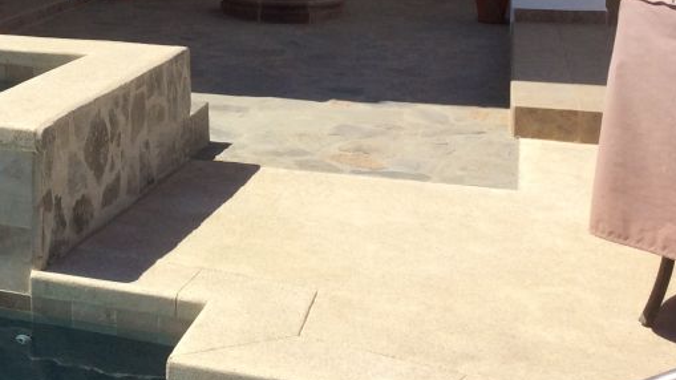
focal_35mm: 70
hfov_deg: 28.4
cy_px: -31
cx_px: 11
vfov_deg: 16.7
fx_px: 1254
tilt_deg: -6.8
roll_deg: +1.0
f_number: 2.4
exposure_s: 1/2203
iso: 32
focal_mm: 3.3
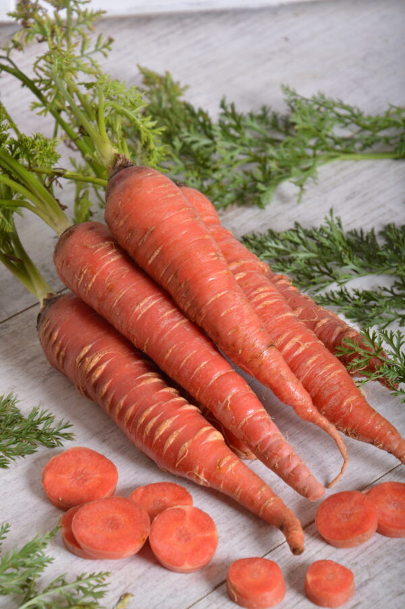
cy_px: 304
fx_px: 2281
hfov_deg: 10.1
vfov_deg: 15.2
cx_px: 202
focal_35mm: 135
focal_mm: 90
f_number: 9
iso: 400
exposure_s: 1/160
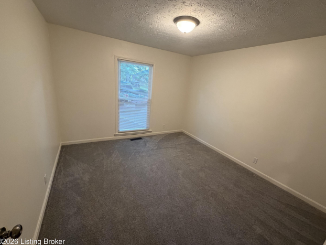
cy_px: 122
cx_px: 171
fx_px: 141
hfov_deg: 98.1
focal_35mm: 15
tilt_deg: -14.7
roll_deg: -5.5
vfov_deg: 81.8
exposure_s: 1/60
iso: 400
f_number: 2.2
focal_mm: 2.22
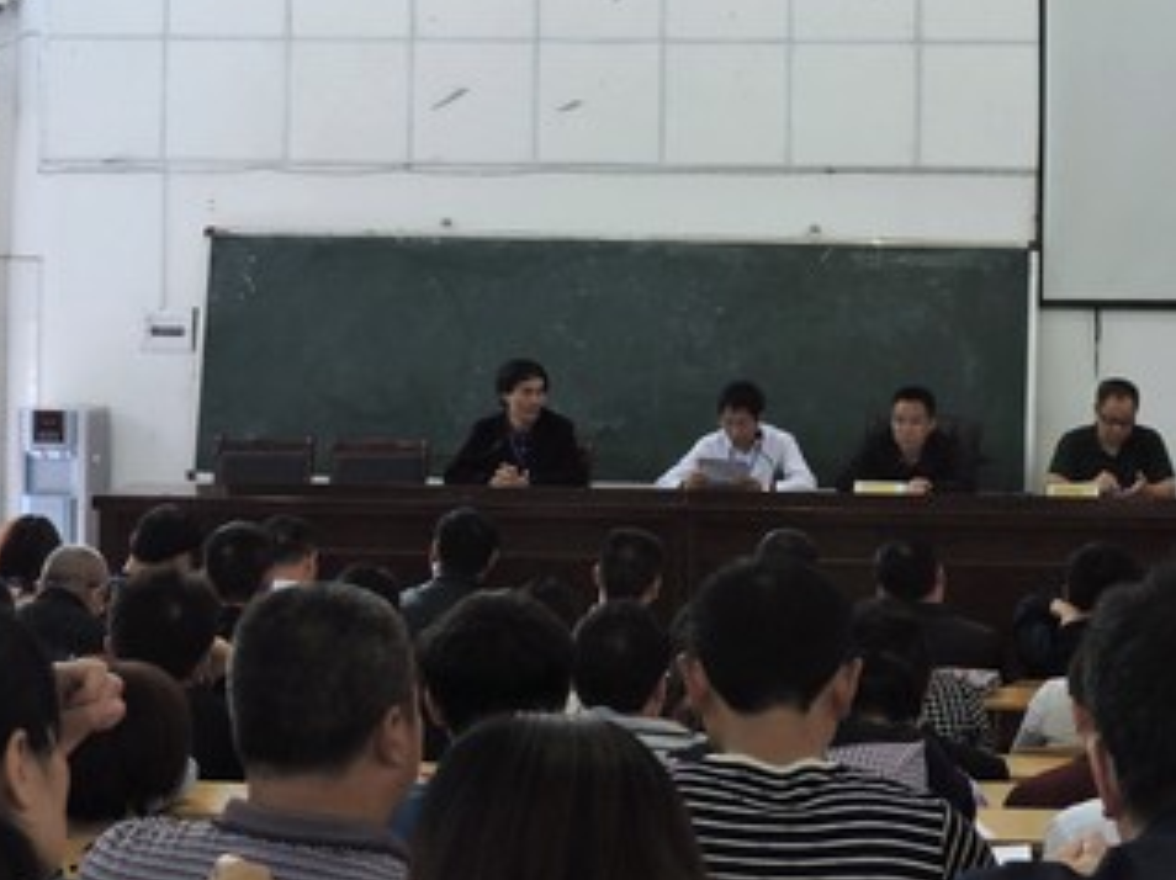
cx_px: 873
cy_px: 231
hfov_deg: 26.0
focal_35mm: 74
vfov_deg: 19.7
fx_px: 2512
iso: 400
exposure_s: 1/15
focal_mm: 8.4
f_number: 3.5
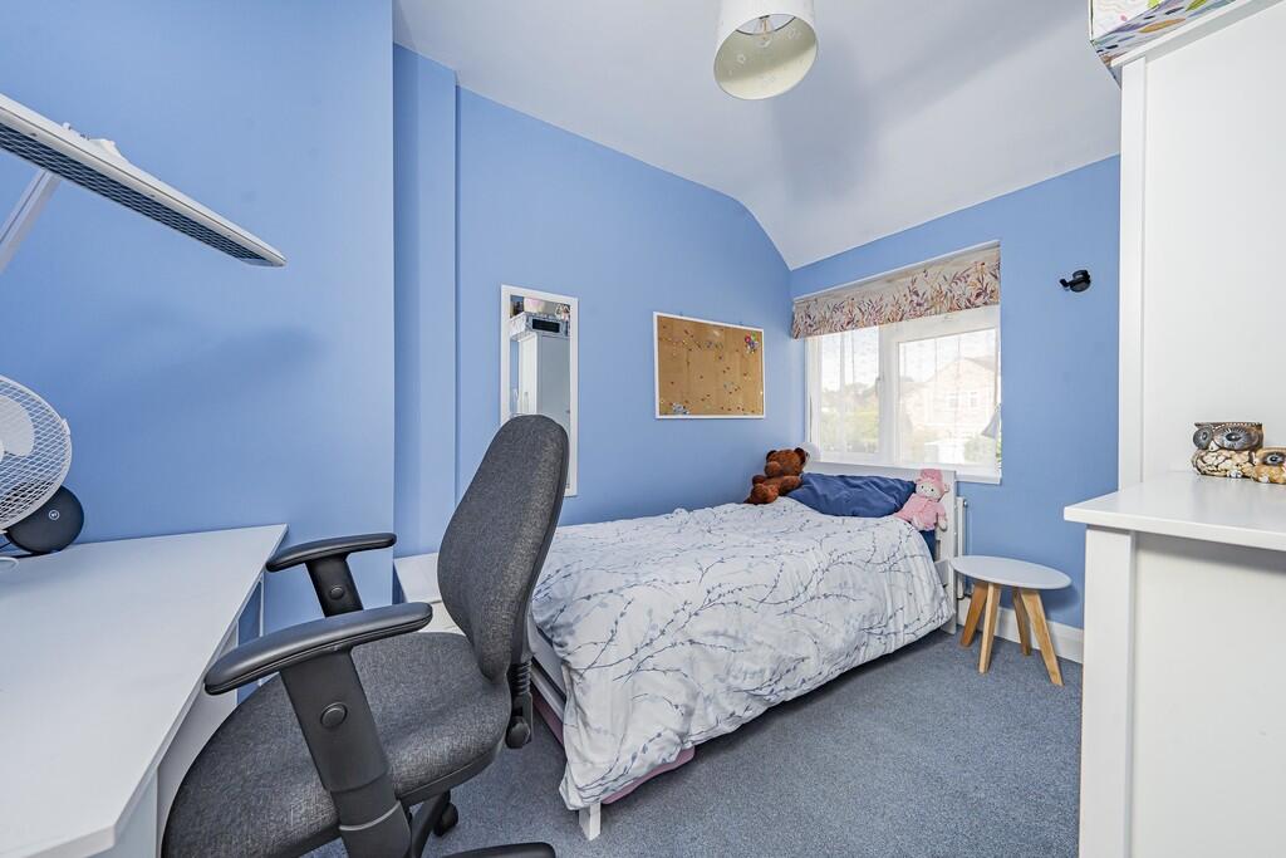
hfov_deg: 112.6
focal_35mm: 12
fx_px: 429
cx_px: 643
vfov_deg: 90.0
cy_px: 429
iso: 320
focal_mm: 12
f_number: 9
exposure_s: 1/160
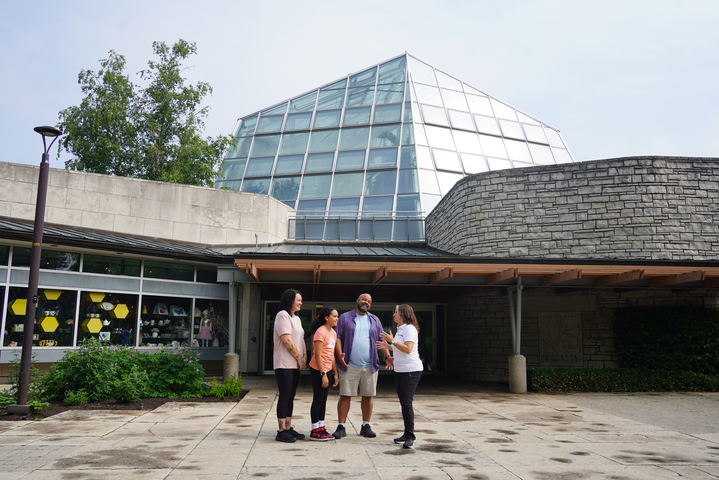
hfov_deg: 61.9
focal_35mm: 30
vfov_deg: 43.6
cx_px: 360
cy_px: 240
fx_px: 599
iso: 100
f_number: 5.6
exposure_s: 1/400
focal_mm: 30
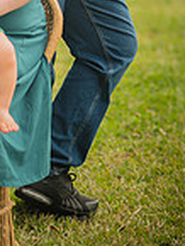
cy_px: -70
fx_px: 1800
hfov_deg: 5.8
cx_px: -45
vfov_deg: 7.7
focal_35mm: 253
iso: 160
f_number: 2
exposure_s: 1/250
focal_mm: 85
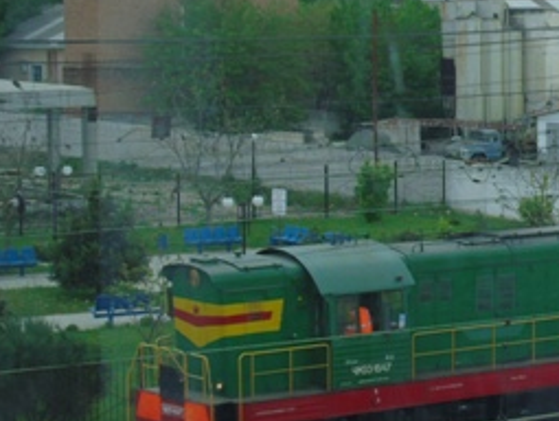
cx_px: 552
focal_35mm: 148
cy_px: 216
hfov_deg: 13.2
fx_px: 2393
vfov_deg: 10.1
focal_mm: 9.6
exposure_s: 1/125
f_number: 4.3
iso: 80
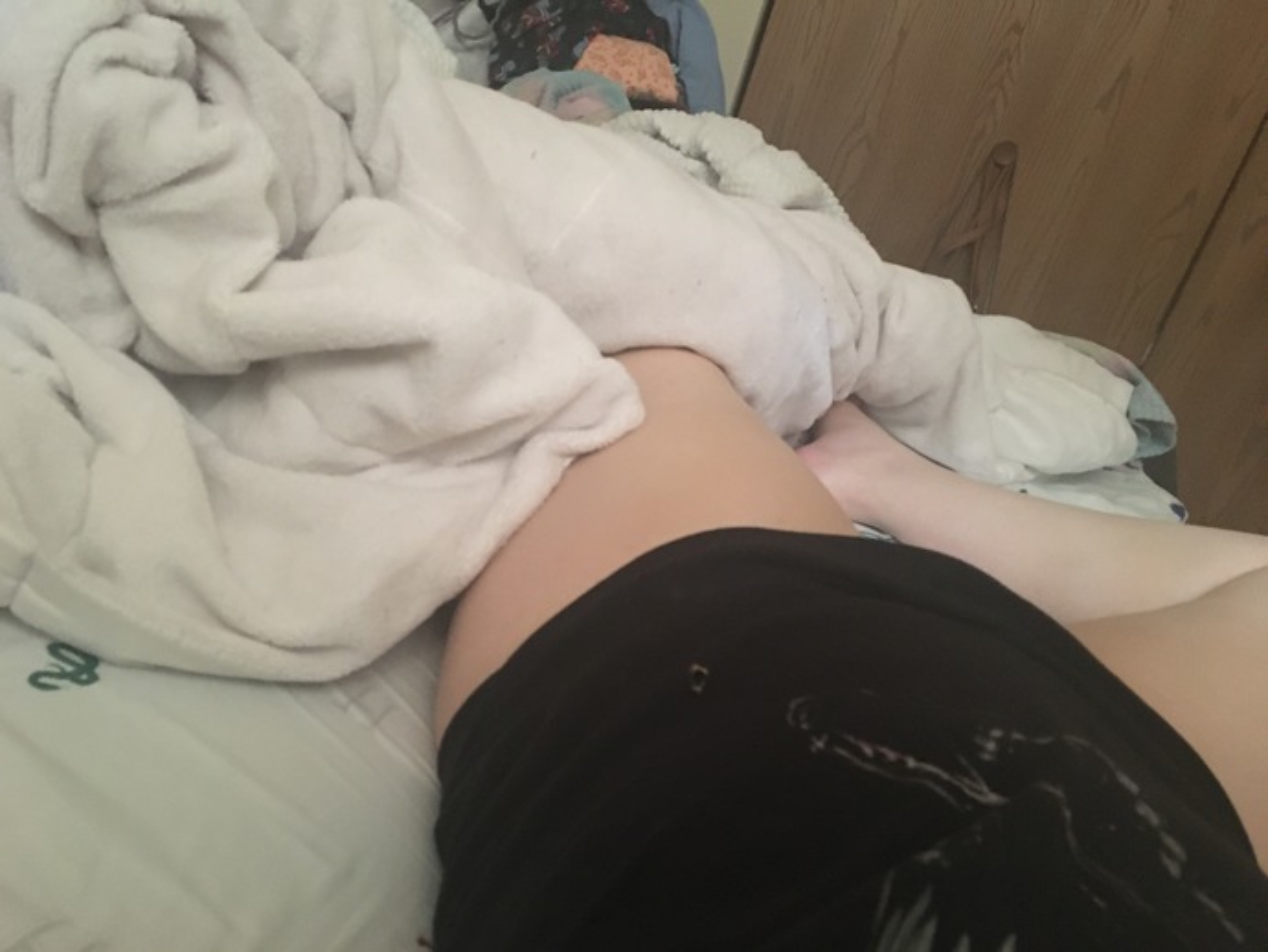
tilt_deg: -21.9
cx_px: 634
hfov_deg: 61.6
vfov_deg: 48.3
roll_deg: -16.9
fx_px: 1063
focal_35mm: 29
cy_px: 476
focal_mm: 4.15
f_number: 2.2
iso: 500
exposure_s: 1/15
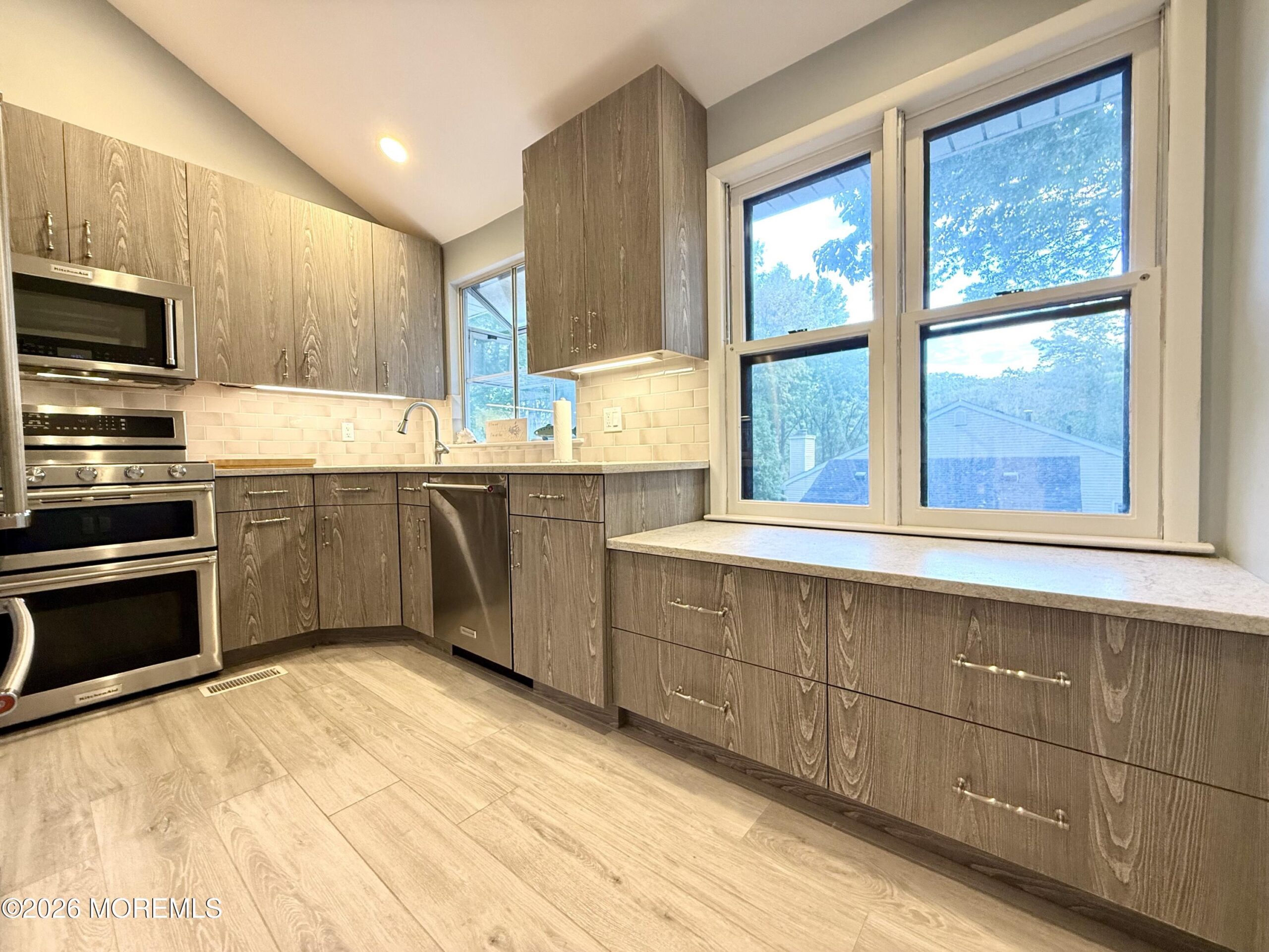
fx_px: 513
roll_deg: +0.1
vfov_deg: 85.7
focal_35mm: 14
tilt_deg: -1.4
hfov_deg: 102.1
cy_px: 476
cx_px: 634
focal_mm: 2.22
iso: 250
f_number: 2.2
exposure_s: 1/60
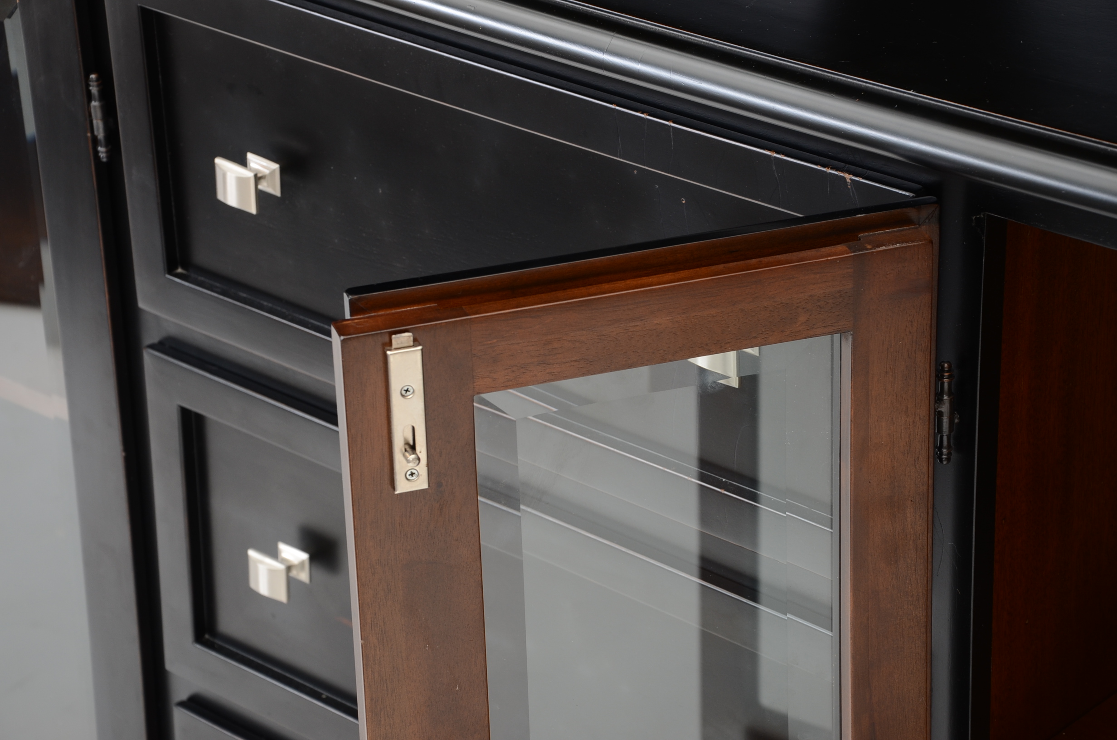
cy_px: 370
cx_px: 558
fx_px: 3251
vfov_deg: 13.0
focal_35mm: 105
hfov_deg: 19.5
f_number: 7.1
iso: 250
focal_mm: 70
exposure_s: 1/160
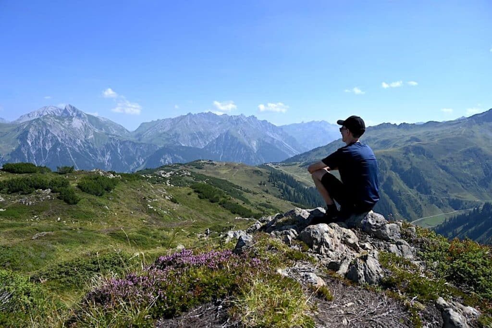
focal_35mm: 24
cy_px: 164
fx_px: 328
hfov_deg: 73.8
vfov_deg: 53.1
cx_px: 246
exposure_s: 1/400
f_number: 7.1
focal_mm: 24
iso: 100
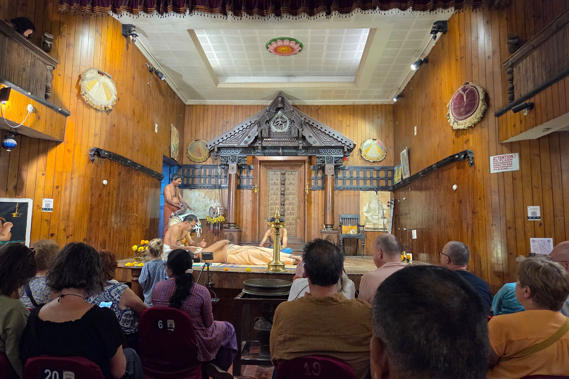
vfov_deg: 53.1
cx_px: 284
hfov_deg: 73.7
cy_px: 187
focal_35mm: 24
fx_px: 379
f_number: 1.8
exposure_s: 1/100
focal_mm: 5.4
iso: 800
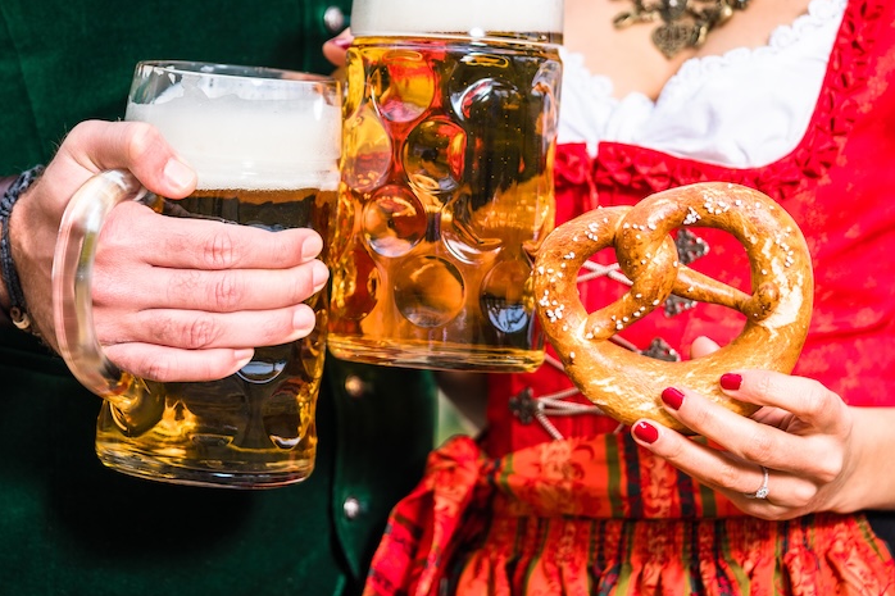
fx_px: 3206
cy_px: 238
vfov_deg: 10.6
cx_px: 369
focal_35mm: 129
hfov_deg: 15.9
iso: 200
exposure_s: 1/160
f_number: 3.2
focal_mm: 90
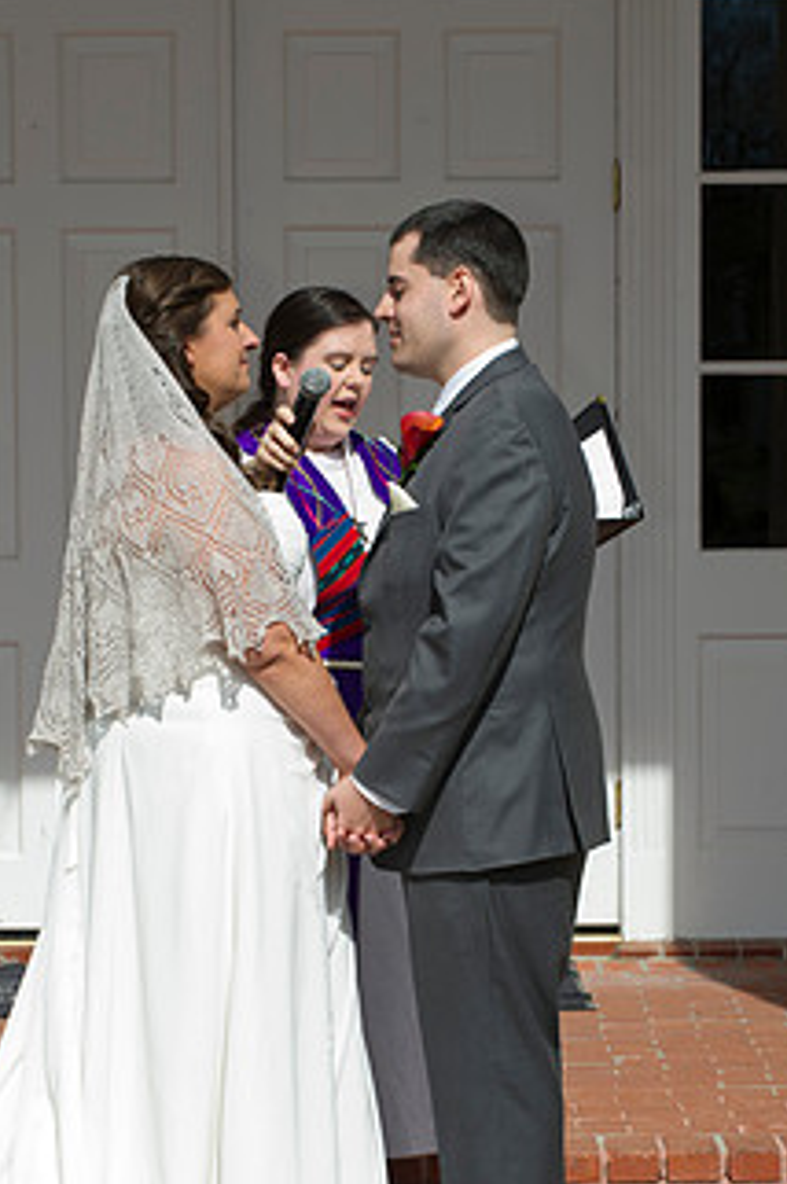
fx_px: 5323
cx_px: 362
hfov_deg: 8.5
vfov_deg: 12.7
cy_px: 809
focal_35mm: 162
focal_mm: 116
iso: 100
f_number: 11
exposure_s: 1/125
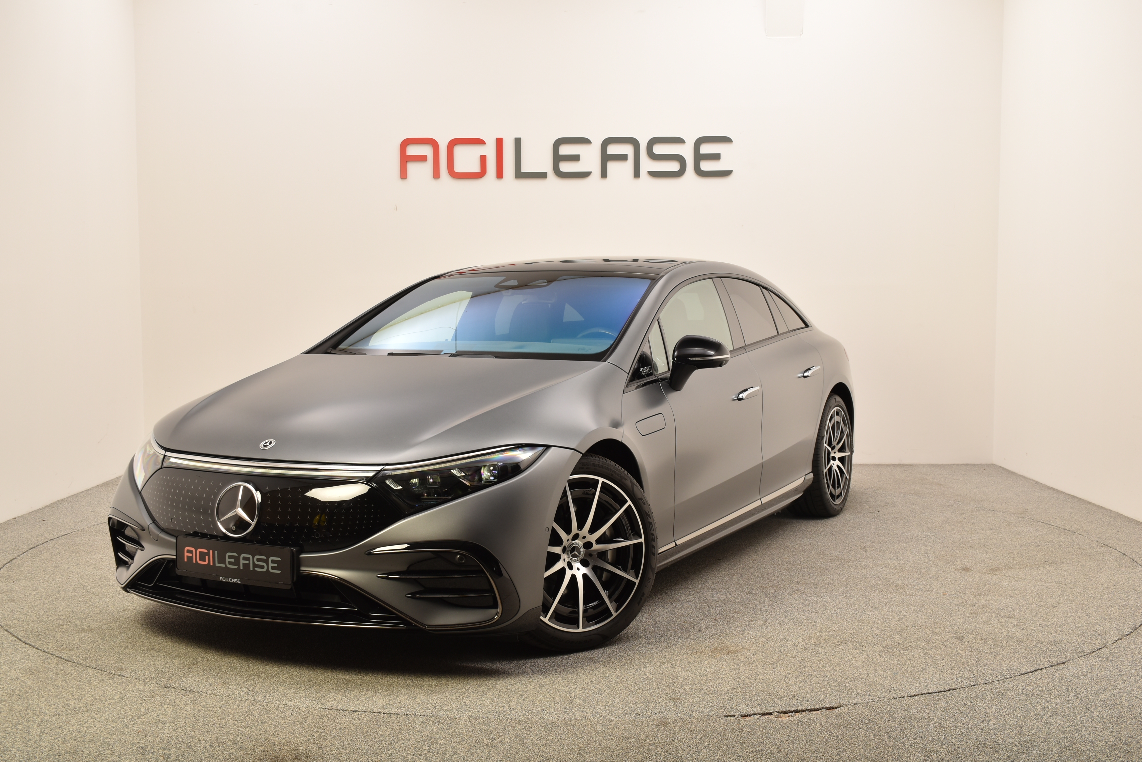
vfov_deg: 34.2
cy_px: 381
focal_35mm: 39
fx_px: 1237
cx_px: 571
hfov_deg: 49.5
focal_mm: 26
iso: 100
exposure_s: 1/200
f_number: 7.1
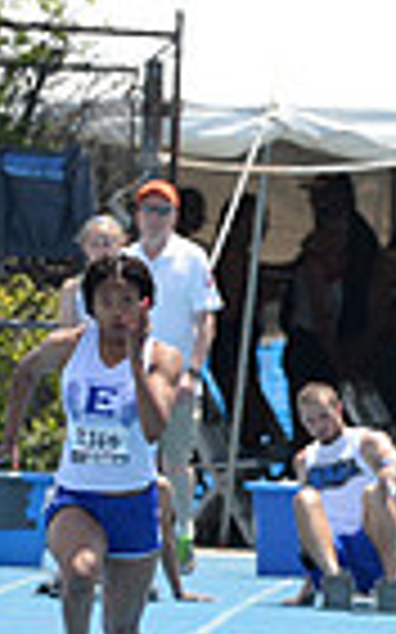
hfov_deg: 0.8
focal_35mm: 1681
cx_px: 1251
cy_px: 468
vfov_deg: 1.3
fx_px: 29057
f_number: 6.3
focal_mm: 400
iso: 400
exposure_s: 1/1250
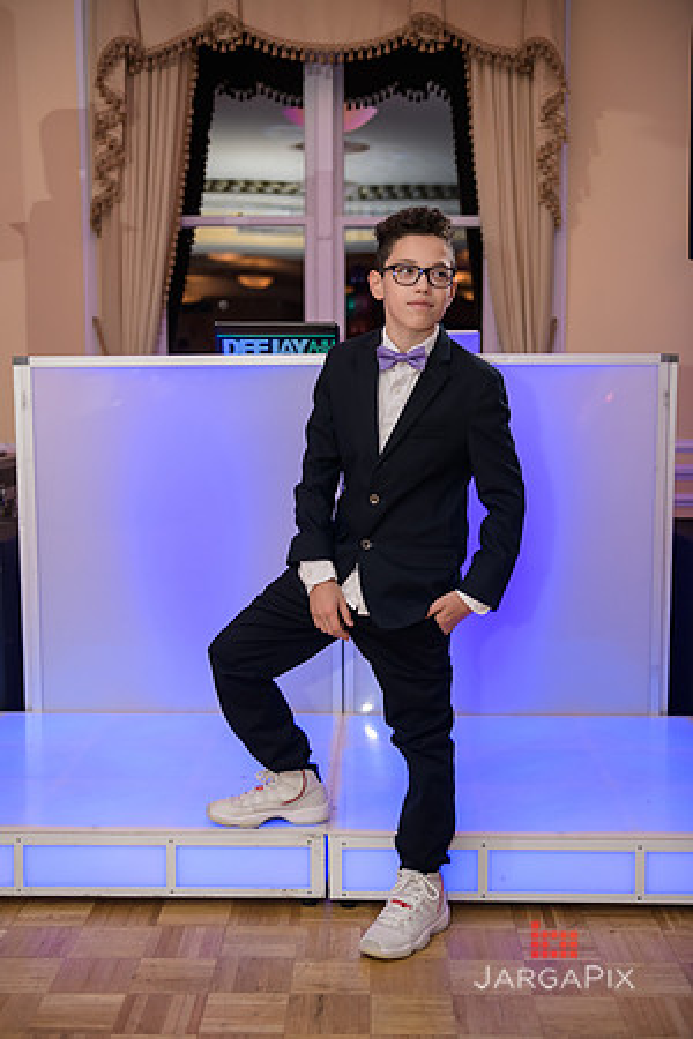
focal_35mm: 45
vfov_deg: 43.6
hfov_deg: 29.9
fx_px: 1299
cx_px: 346
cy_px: 520
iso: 500
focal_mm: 45
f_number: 3.2
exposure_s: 1/125
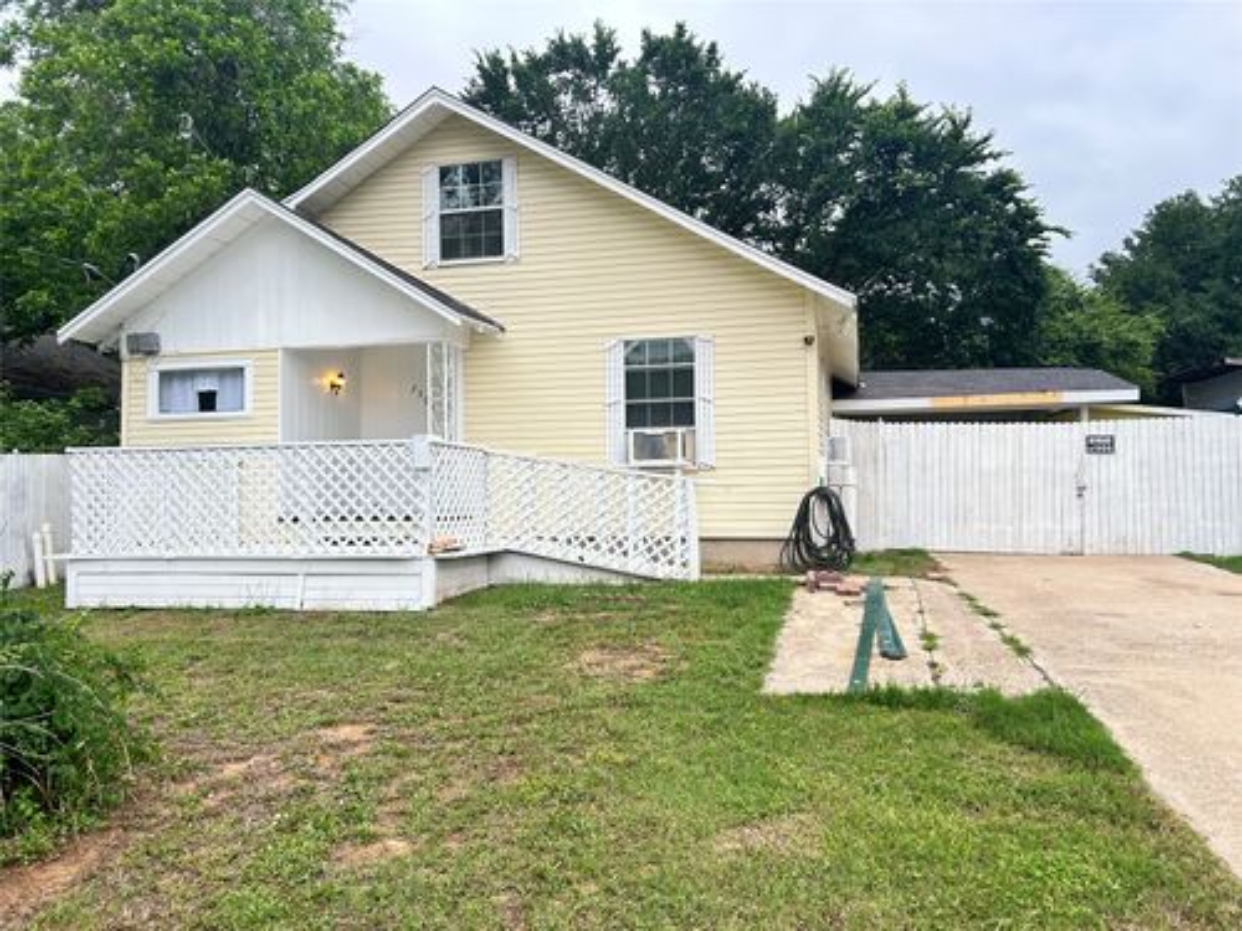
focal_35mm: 26
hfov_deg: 67.3
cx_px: 621
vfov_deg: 53.1
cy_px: 466
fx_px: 933
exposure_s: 1/121
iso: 40
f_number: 1.5
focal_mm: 5.7
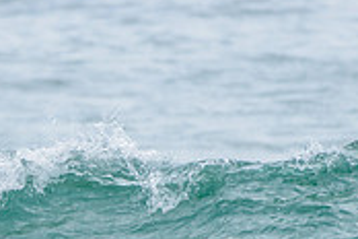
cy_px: 312
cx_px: -170
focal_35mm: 2046
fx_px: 20345
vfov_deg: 0.7
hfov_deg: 1.0
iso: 280
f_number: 5.6
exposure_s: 1/2000
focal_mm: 500
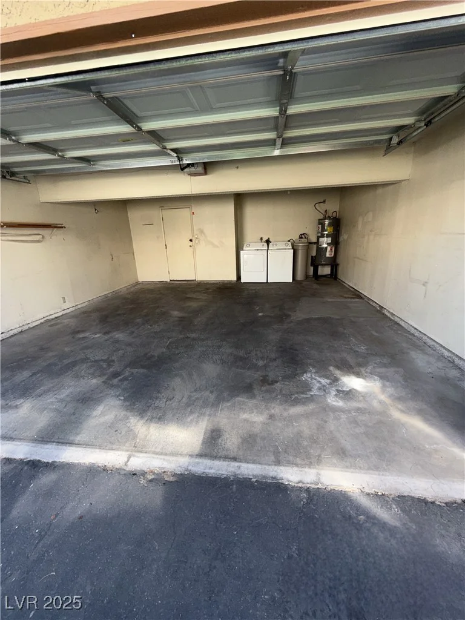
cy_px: 310
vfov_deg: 102.1
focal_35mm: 14
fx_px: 251
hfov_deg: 85.7
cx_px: 232
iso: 50
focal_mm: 2.22
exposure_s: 1/123
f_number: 2.2
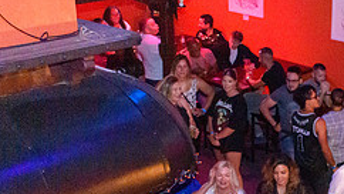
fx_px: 757
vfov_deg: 14.1
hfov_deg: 24.2
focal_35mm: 83
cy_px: 235
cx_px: 364
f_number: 3.8
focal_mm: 22
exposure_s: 1/60
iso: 6400
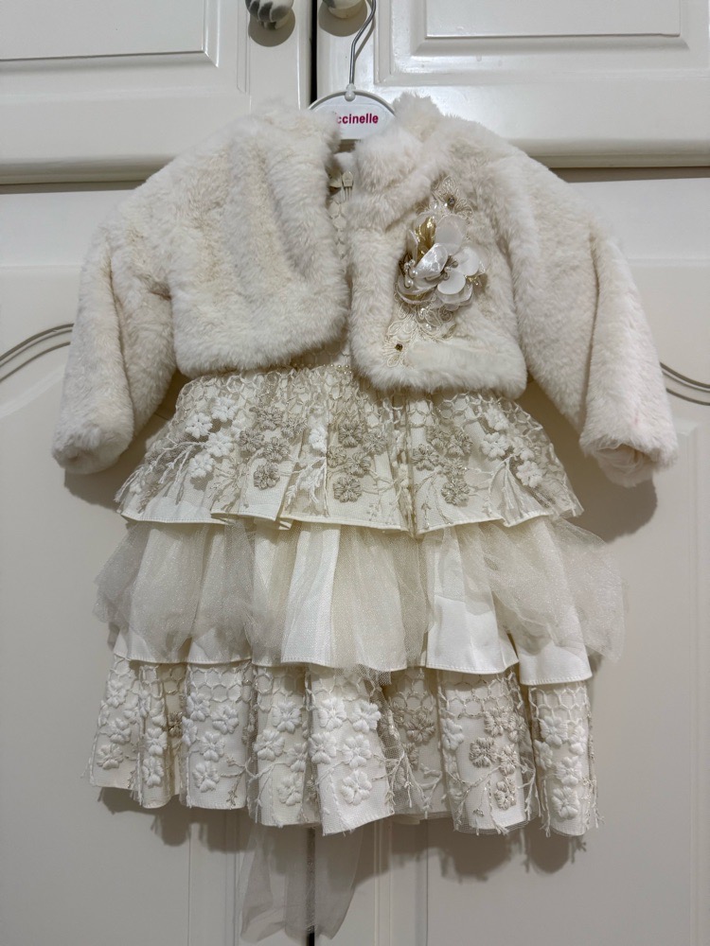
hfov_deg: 56.8
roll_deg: -1.2
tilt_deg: +3.5
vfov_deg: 71.6
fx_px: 656
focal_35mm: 24
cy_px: 473
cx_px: 355
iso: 250
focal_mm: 6.76
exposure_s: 1/50
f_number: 1.78
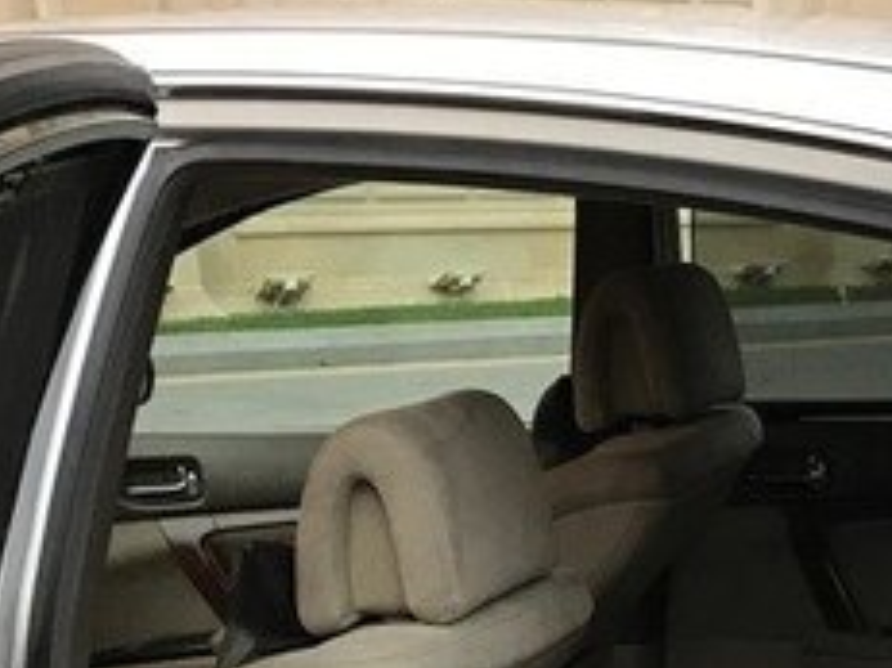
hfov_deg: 23.5
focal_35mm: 80
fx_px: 2060
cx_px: 869
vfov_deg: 17.3
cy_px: 871
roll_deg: +0.0
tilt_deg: -18.3
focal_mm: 3.99
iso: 40
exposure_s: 1/25
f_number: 1.8
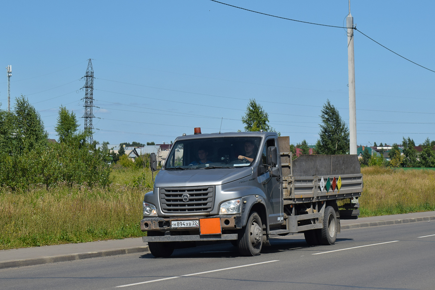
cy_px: 145
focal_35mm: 82
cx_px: 218
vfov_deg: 16.6
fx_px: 997
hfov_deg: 24.6
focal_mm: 55
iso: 200
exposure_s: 1/1000
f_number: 7.1
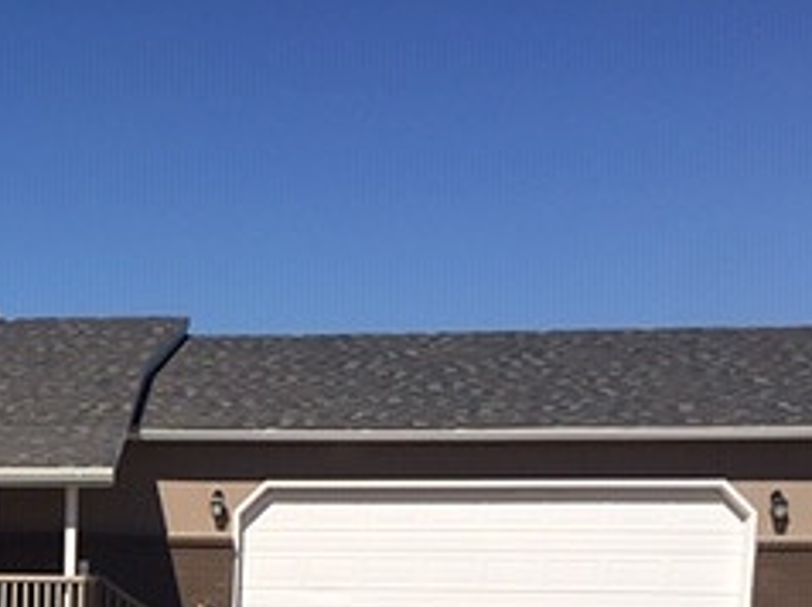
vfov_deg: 17.6
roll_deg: -0.5
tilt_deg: -6.0
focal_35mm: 78
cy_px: 805
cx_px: -140
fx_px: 1828
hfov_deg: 23.1
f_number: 2.2
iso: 32
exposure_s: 1/3300
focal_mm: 4.15
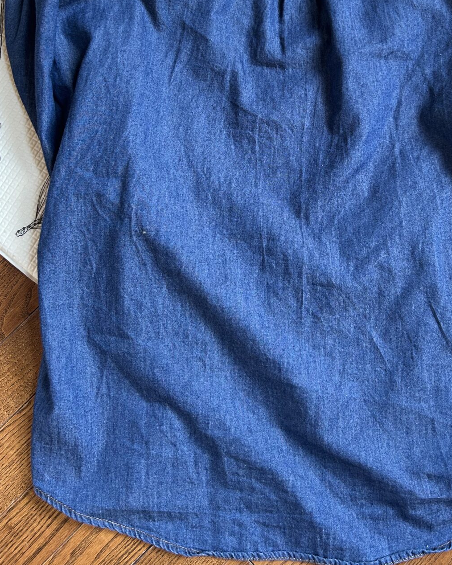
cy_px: 146
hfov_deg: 36.2
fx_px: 686
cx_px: 287
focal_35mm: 41
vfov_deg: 43.5
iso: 100
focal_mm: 5.7
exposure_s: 1/60
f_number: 1.5
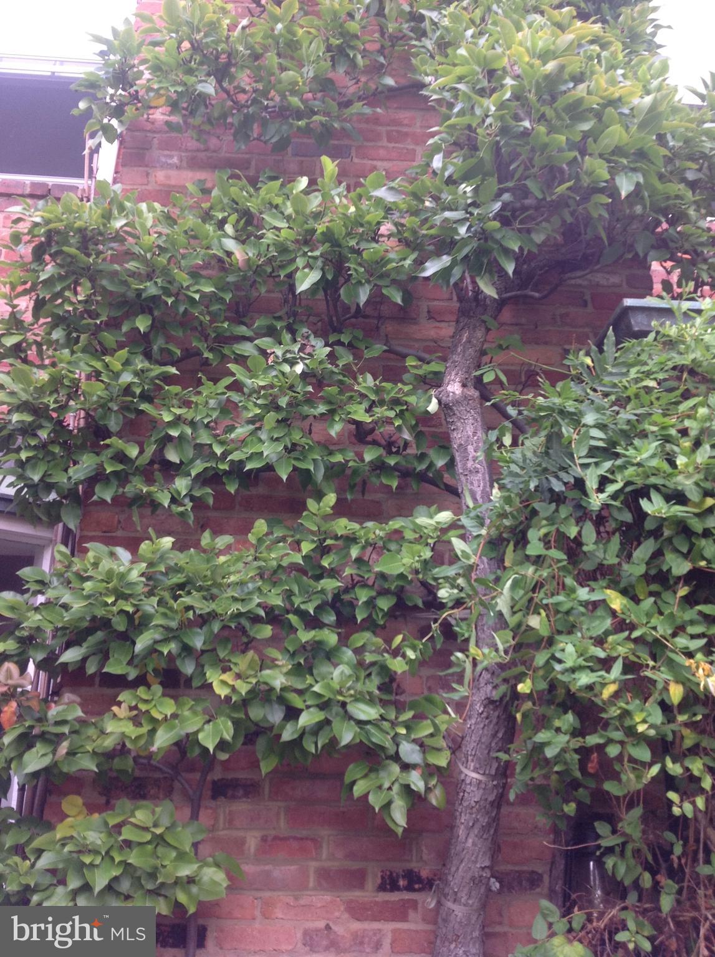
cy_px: 478
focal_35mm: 35
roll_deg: -0.6
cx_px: 358
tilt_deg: +17.9
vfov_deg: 52.7
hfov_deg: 40.6
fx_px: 967
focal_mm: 4.28
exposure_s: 1/120
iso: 64
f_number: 2.4
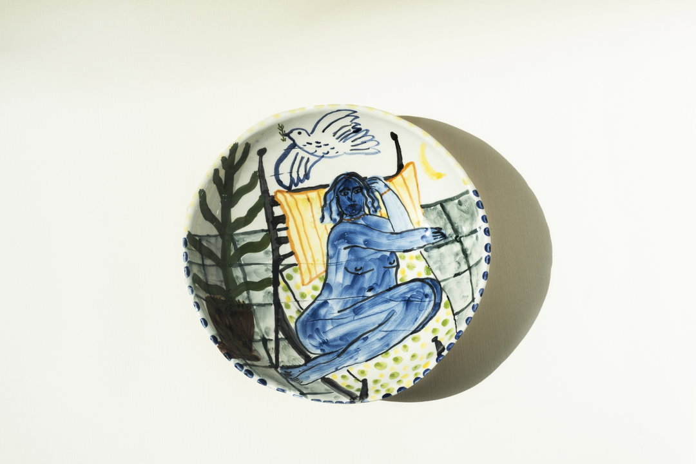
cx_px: 348
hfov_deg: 24.5
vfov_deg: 16.5
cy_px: 232
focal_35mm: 83
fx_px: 1605
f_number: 13
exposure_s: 1/250
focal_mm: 55
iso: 160
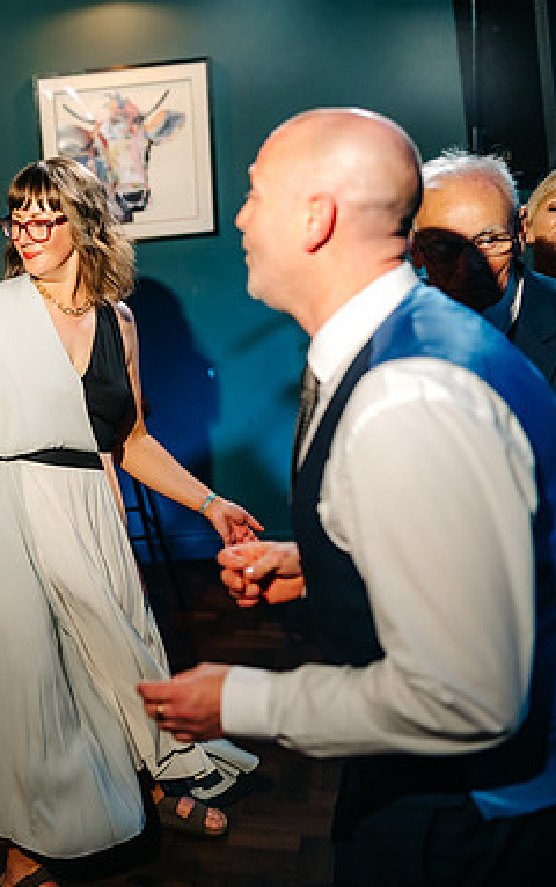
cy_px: 441
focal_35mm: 54
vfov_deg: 37.5
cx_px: -39
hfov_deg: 22.8
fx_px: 1307
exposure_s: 1/200
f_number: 1.8
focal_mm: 35
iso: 640
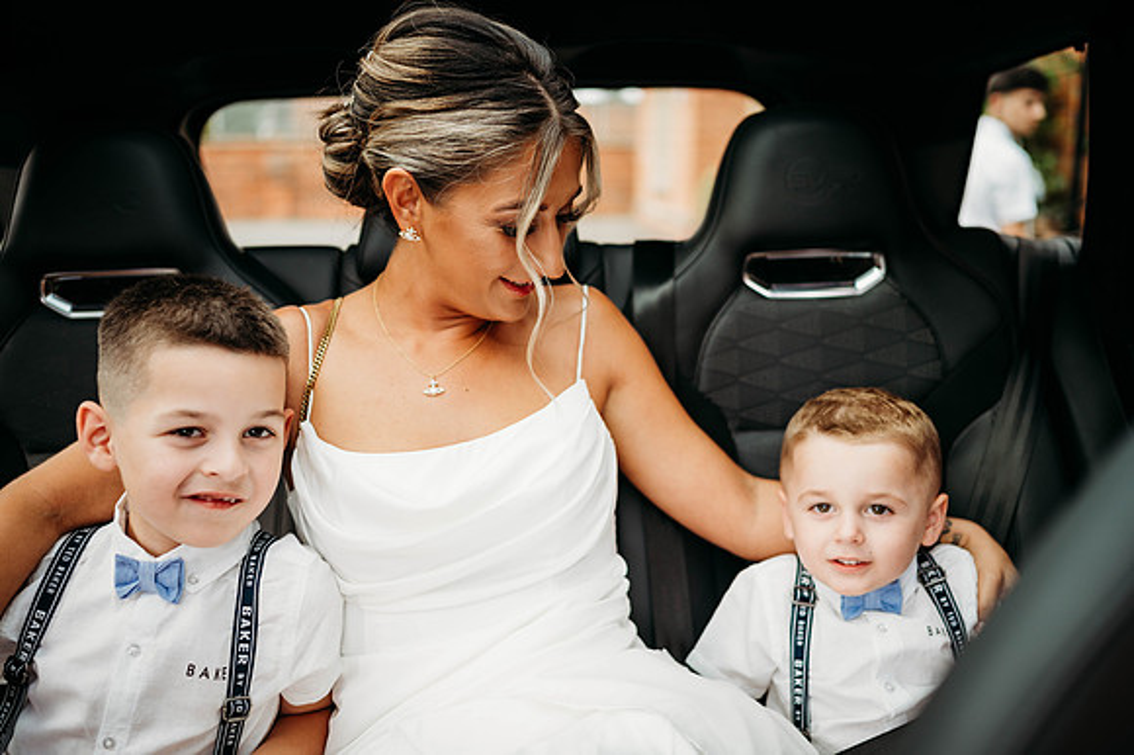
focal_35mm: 35
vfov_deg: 37.8
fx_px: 1102
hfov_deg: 54.5
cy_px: 378
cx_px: 567
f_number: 1.8
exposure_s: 1/200
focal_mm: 35
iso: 450
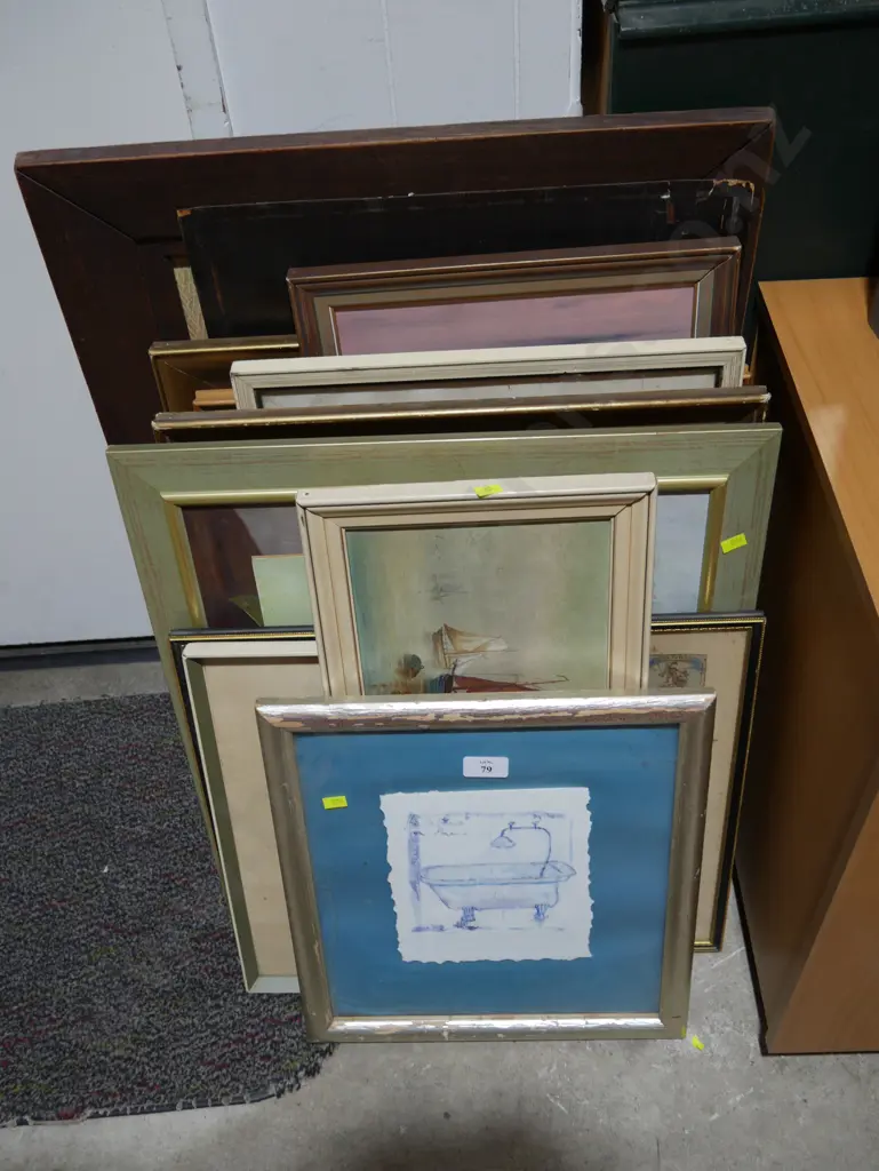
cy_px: 586
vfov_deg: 56.8
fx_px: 1083
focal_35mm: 32
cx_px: 440
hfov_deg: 44.2
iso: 200
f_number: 3.6
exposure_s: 1/80
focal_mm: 16
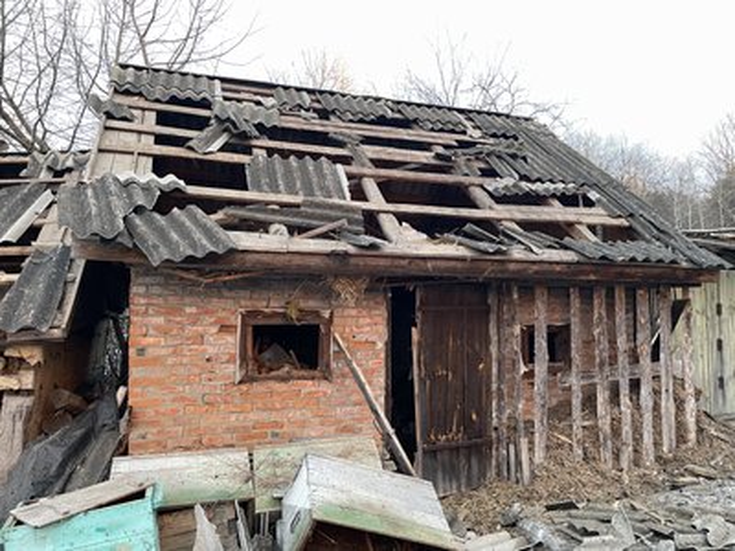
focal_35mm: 26
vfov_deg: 53.1
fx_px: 552
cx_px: 368
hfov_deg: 67.3
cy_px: 276
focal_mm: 4.2
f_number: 1.6
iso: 125
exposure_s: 1/70
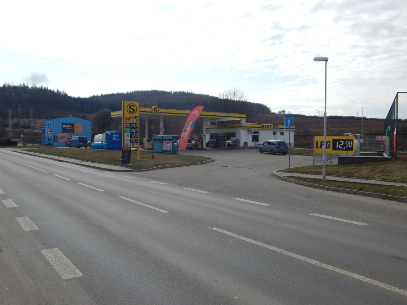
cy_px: 152
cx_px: 204
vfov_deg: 45.4
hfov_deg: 58.4
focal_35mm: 31
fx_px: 364
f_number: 6.5
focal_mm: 5.6
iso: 125
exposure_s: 1/640
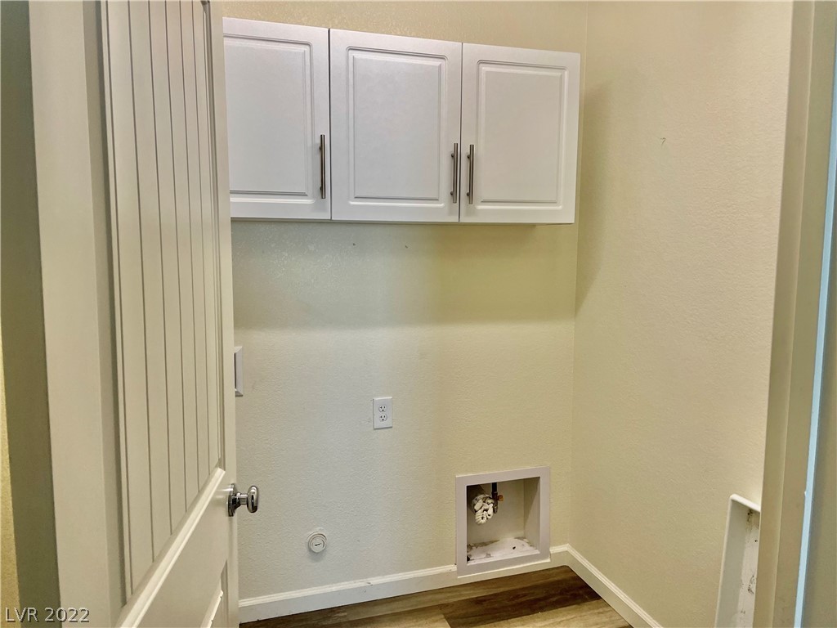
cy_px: 314
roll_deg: -0.1
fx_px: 629
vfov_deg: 53.1
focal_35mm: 26
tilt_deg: -6.2
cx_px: 418
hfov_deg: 67.3
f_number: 1.6
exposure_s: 1/120
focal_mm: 4.2
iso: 100
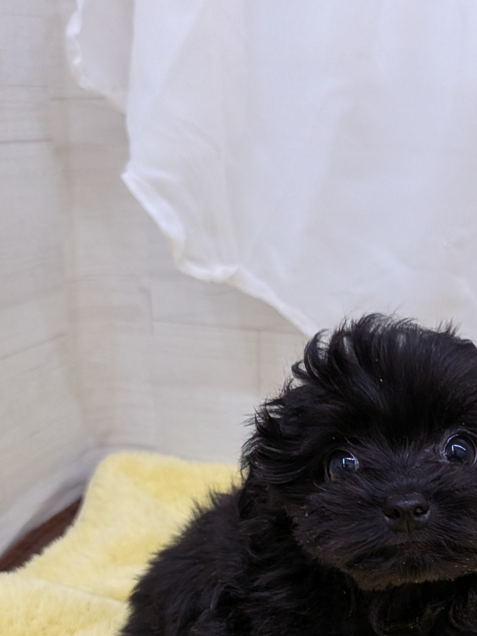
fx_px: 955
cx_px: 398
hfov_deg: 27.4
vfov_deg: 34.9
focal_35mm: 52
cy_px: 559
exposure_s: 1/120
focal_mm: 4.53
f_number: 1.7
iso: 258
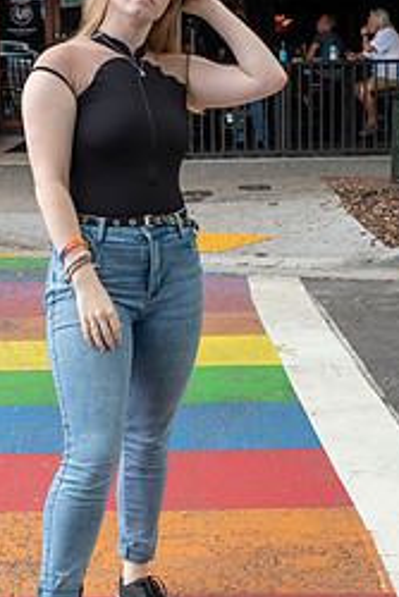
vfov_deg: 25.0
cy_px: 322
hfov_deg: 16.9
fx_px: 1345
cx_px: 182
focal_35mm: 81
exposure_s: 1/250
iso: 320
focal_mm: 30
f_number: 8
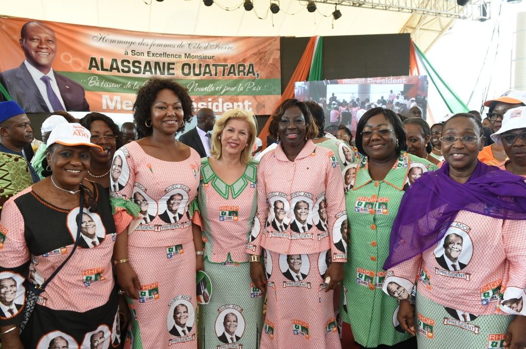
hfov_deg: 63.7
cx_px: 263
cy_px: 174
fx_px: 423
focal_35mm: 29
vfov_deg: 44.9
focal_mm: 29
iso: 640
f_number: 6.3
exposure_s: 1/160
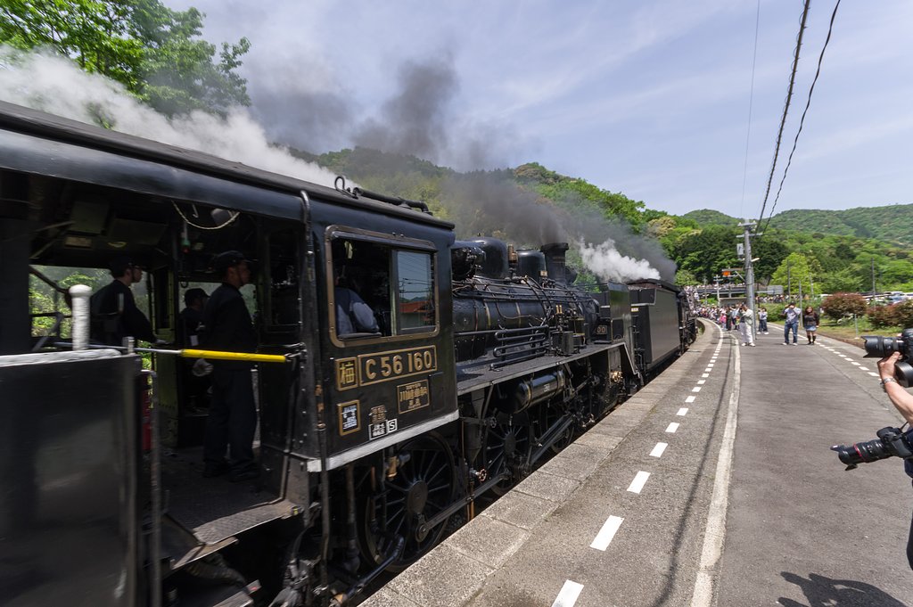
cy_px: 304
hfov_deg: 100.4
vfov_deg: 77.2
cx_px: 456
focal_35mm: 15
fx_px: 380
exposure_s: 1/250
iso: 400
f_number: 8
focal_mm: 10
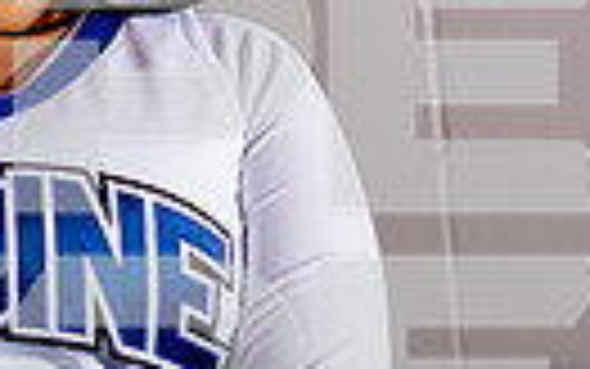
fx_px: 1351
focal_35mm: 84
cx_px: -38
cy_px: 76
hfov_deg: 23.3
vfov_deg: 15.5
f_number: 1.6
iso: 100
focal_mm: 24
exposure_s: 1/640
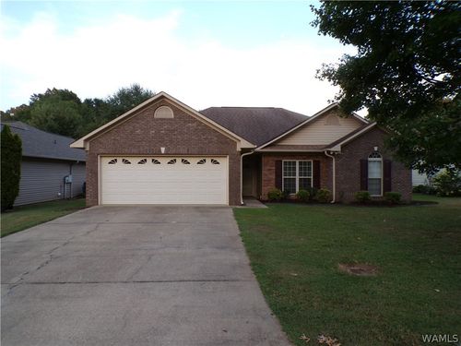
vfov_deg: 56.8
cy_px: 173
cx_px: 230
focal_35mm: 24
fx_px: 320
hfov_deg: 71.6
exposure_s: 1/42
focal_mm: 4.3
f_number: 4.4
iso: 100
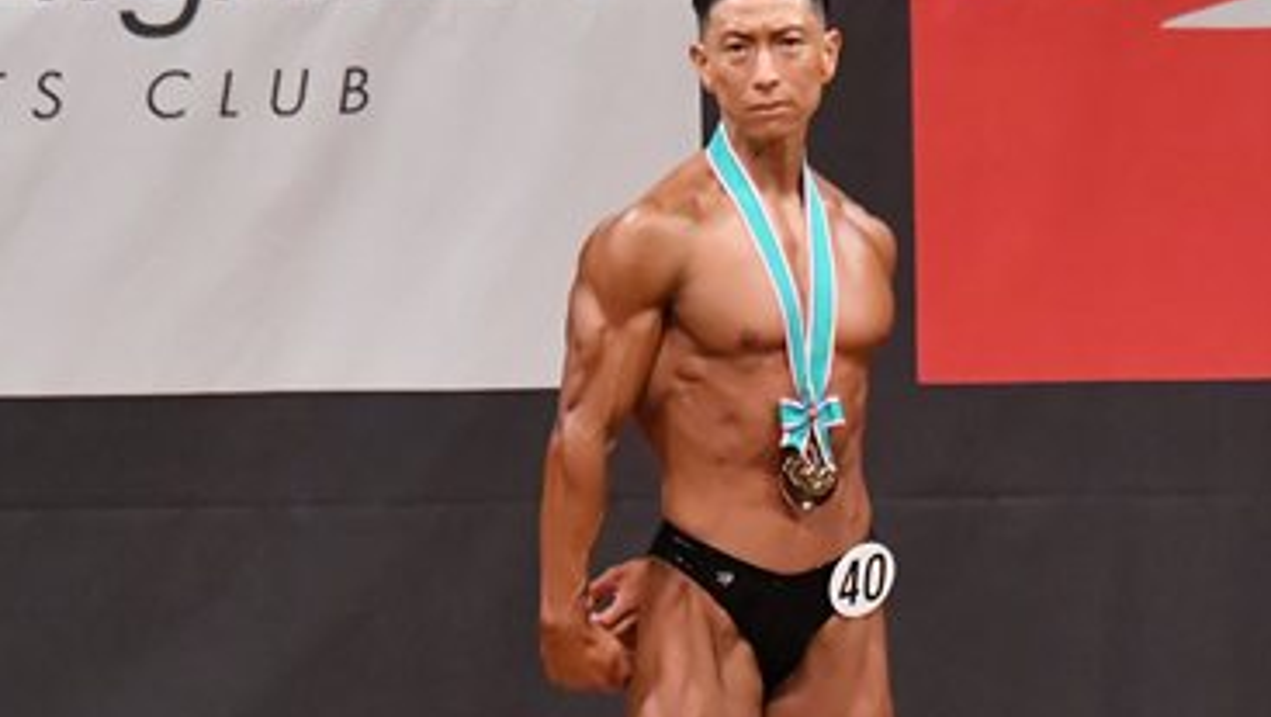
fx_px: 16761
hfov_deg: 4.3
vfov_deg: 2.4
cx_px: 746
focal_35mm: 497
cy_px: 741
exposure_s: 1/400
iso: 7200
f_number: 5.6
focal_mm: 150
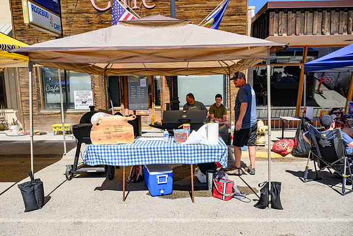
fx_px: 260
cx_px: 176
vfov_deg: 48.8
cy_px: 118
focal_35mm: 26
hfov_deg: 68.4
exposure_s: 1/400
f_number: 6.3
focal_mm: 26.5
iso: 200
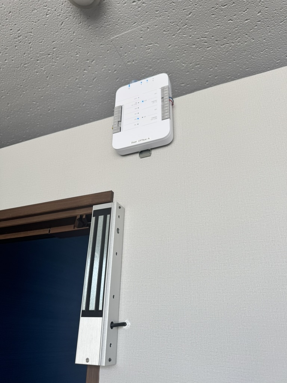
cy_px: 192
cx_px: 144
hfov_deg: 56.8
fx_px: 265
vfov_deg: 71.6
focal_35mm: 24
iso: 64
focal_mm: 6.76
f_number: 1.78
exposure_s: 1/206
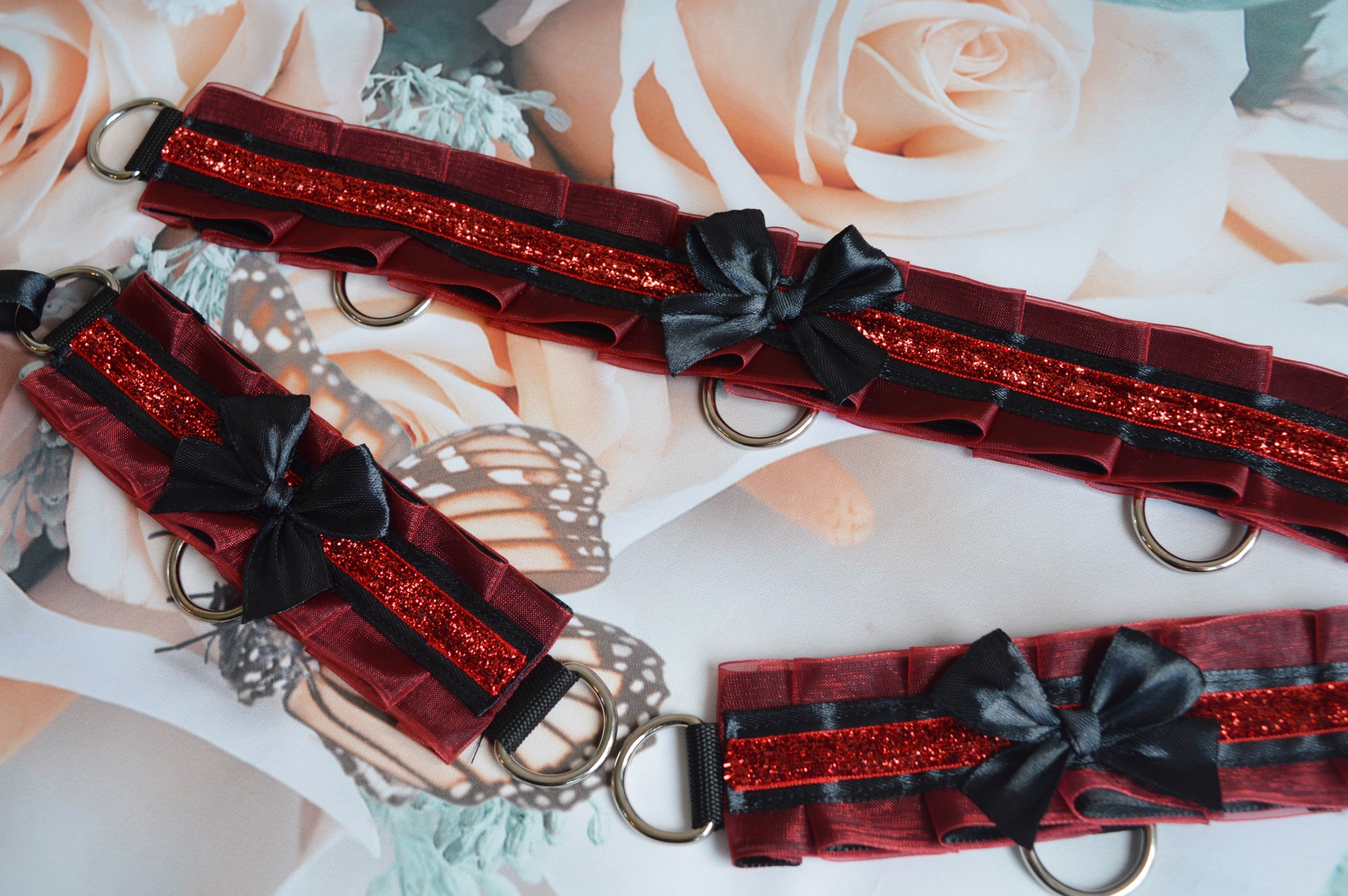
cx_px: 674
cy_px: 448
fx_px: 1515
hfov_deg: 48.0
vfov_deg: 32.9
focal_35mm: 40
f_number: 6.3
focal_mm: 27
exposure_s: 1/60
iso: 400
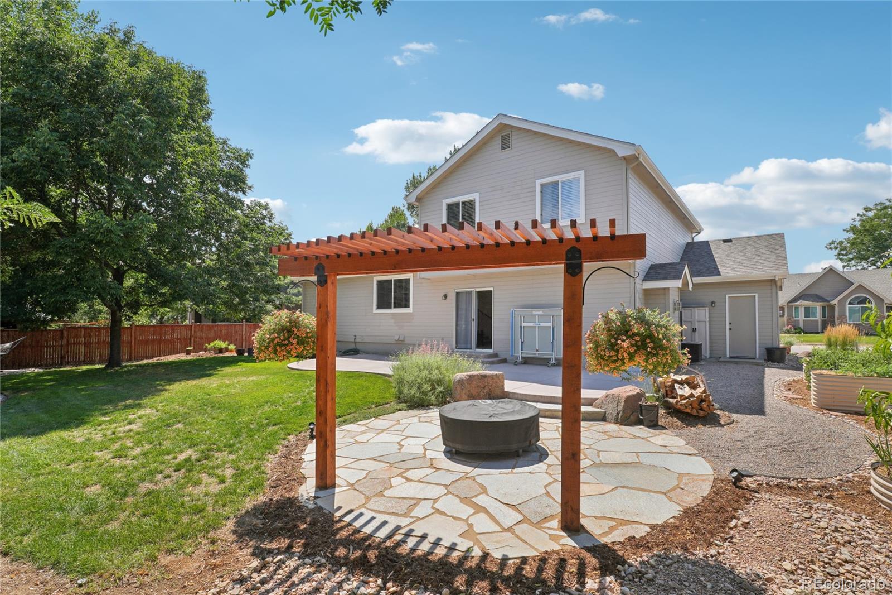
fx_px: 409
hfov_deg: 95.0
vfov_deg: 72.0
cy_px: 298
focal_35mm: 16
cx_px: 446
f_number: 8
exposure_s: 1/500
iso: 100
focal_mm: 11
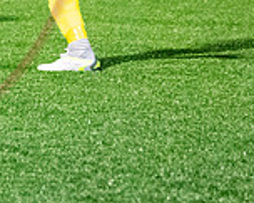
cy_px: -40
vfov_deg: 2.6
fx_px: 4479
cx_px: -275
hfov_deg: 3.2
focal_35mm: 597
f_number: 2.8
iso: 8000
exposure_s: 1/1000
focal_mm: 79
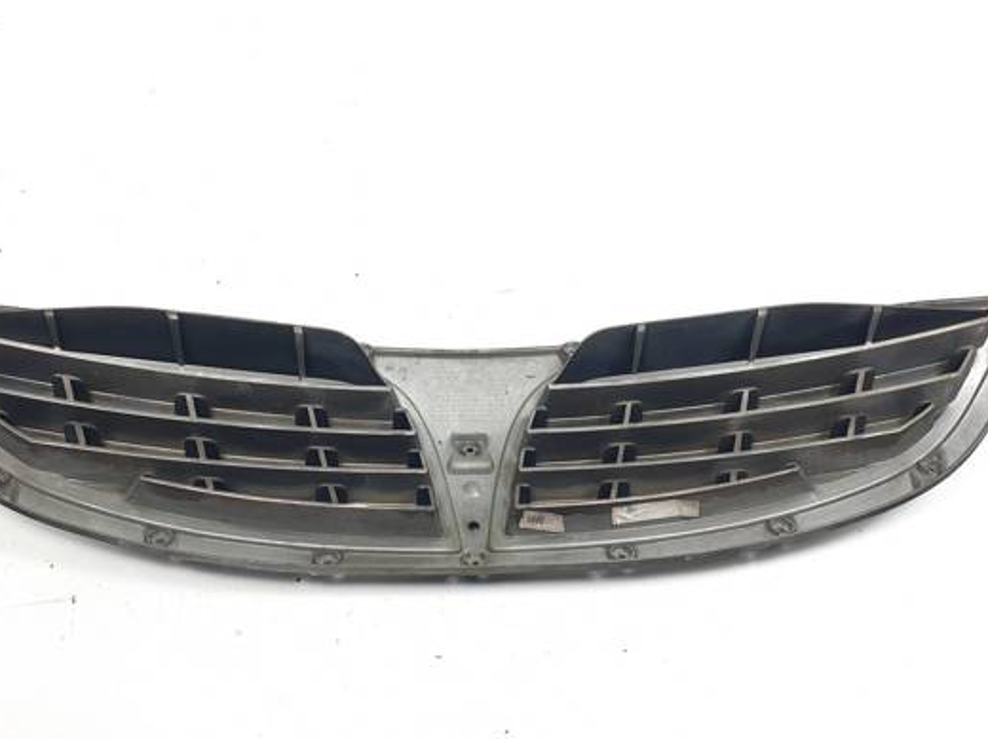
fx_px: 912
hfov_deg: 56.8
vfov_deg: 44.0
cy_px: 425
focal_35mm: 32
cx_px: 460
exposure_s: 1/173
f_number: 2.4
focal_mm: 4.3
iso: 50
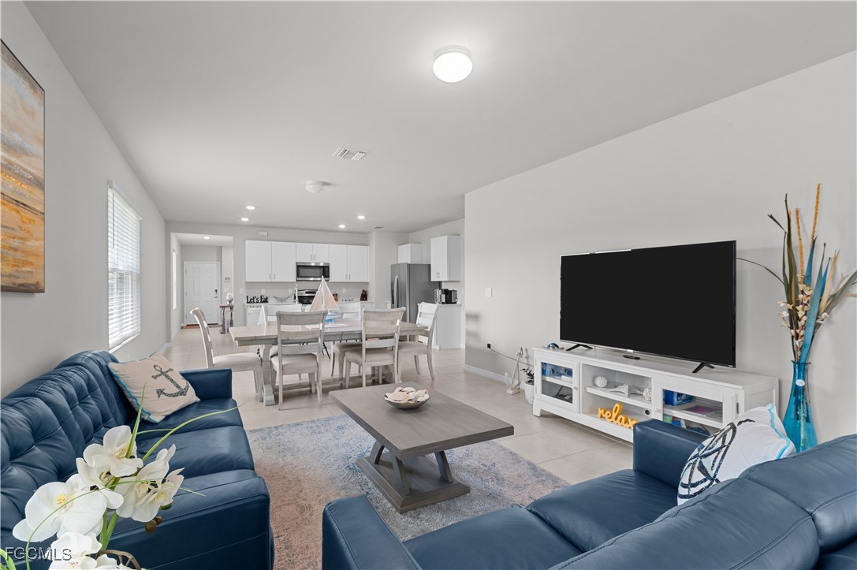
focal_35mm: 16
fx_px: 381
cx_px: 428
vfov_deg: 73.7
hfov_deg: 96.8
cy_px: 285
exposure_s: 1/1.67
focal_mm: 16
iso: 320
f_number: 10
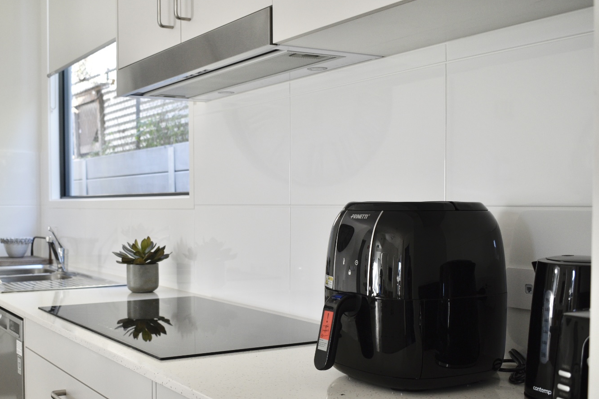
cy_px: 236
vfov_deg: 29.4
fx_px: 759
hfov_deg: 42.9
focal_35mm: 46
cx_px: 238
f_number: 5
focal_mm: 25
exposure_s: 1/100
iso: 400
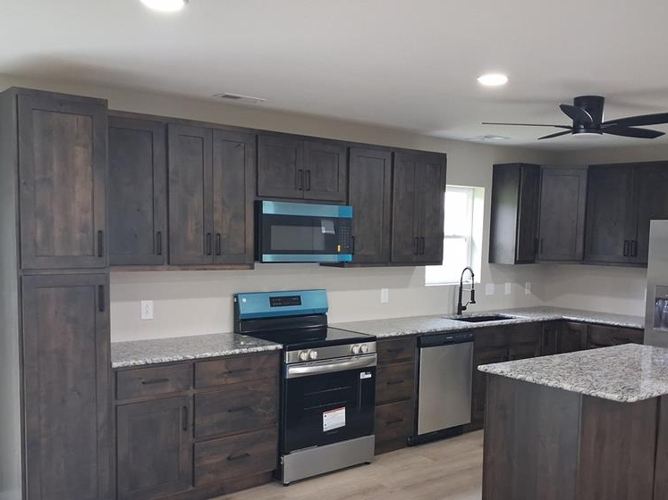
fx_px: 714
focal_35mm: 37
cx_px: 383
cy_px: 285
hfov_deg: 50.0
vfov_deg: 38.6
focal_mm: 4
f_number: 1.8
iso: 320
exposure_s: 1/50
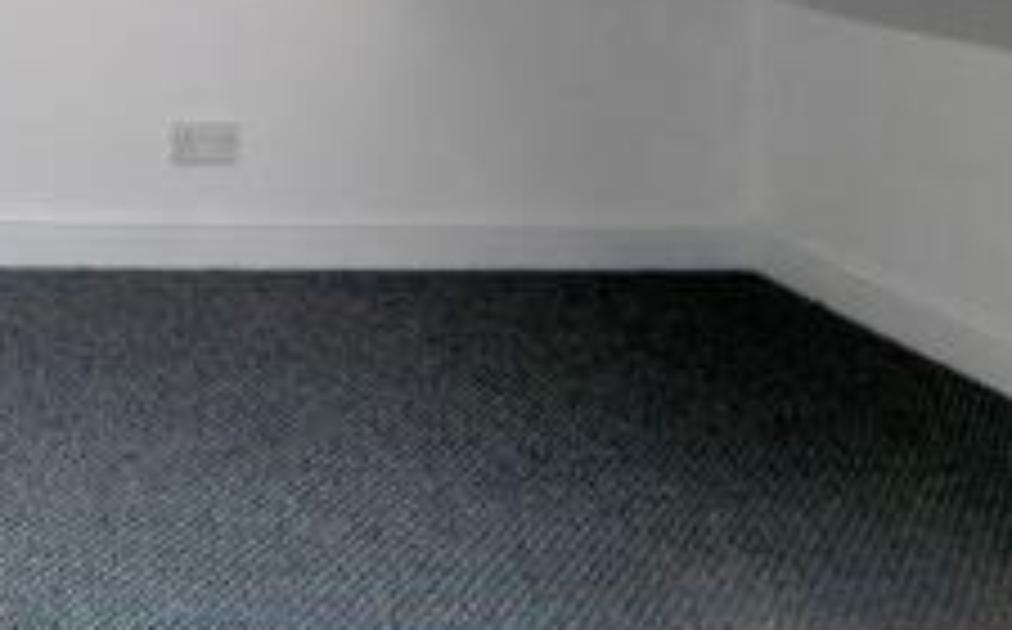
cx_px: -175
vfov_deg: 17.1
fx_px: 1901
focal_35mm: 69
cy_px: -304
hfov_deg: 26.7
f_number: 3.1
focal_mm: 4.5
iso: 80
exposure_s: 1/100
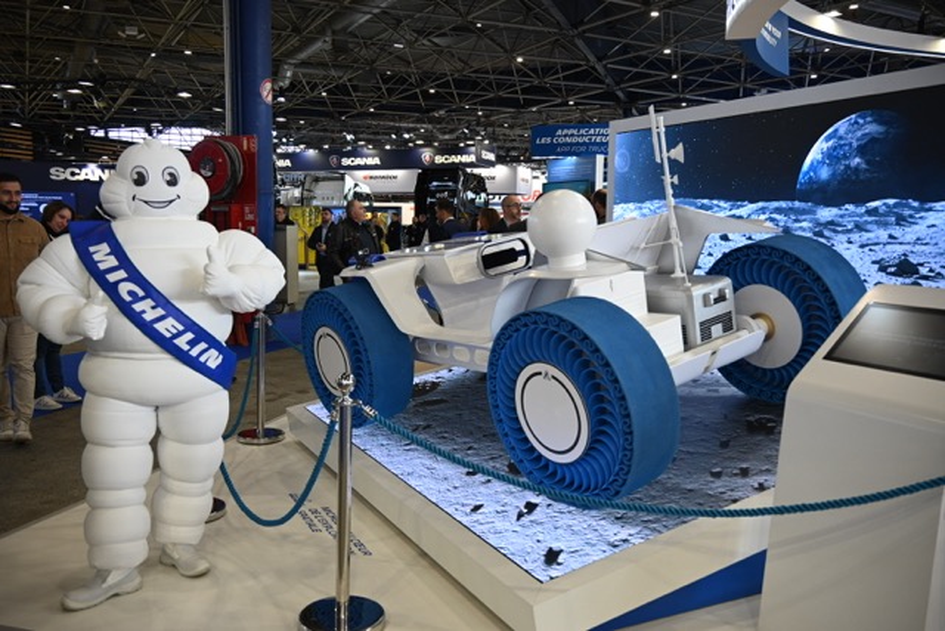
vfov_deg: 42.3
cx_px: 472
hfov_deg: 60.3
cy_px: 316
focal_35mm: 31
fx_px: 814
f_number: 4.2
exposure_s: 1/125
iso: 450
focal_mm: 31
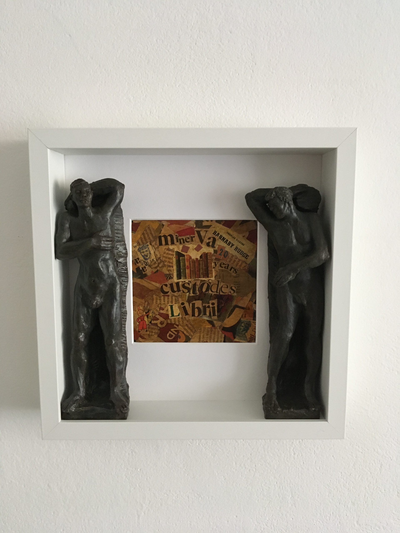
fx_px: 447
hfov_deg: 48.2
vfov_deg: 61.7
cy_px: 266
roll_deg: +0.3
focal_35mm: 29
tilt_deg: -6.5
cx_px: 200
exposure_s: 1/17
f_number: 2.2
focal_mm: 4.15
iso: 250
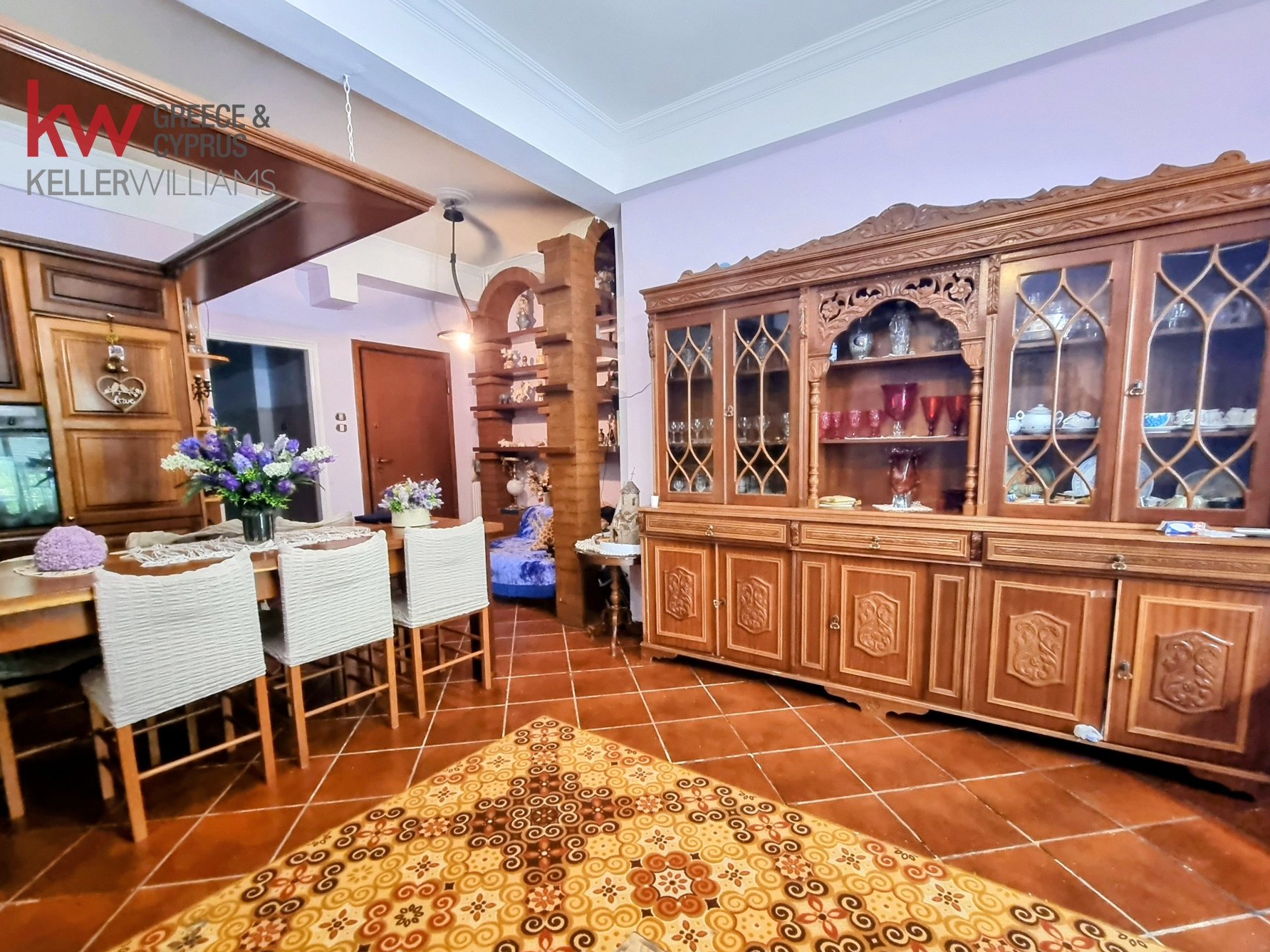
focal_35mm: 14
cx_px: 630
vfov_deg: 85.5
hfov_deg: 102.1
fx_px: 514
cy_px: 511
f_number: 2.2
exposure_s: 1/25
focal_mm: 2.2
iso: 1000
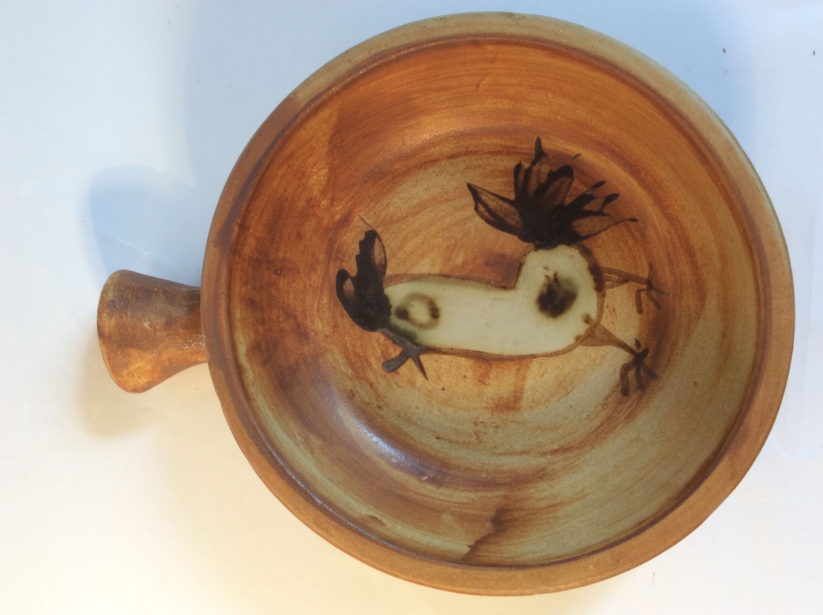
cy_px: 308
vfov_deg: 44.1
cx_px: 412
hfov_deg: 56.9
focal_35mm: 32
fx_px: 760
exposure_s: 1/33
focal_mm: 3.3
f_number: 2.4
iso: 32
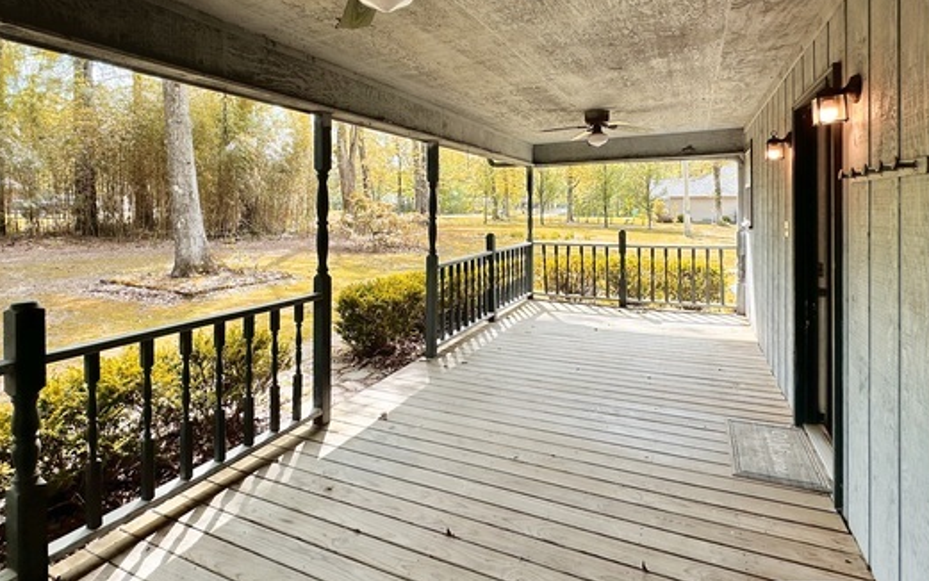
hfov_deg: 88.0
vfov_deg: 61.1
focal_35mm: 19
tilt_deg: +0.0
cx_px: 463
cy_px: 207
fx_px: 481
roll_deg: +0.1
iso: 40
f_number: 2.2
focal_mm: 2.22
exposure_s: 1/350
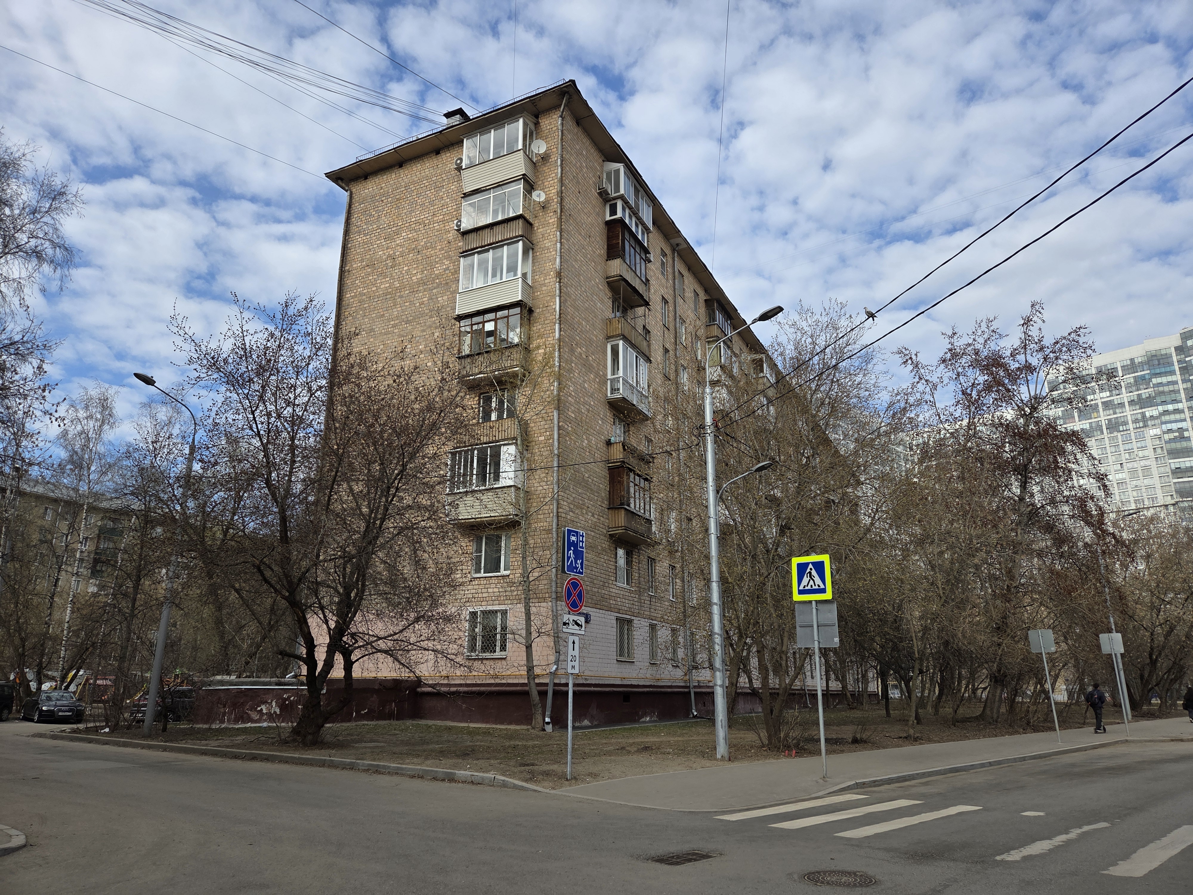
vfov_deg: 58.9
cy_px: 448
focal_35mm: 23
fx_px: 793
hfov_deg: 73.9
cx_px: 596
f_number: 1.8
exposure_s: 1/3598
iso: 80
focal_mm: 5.4
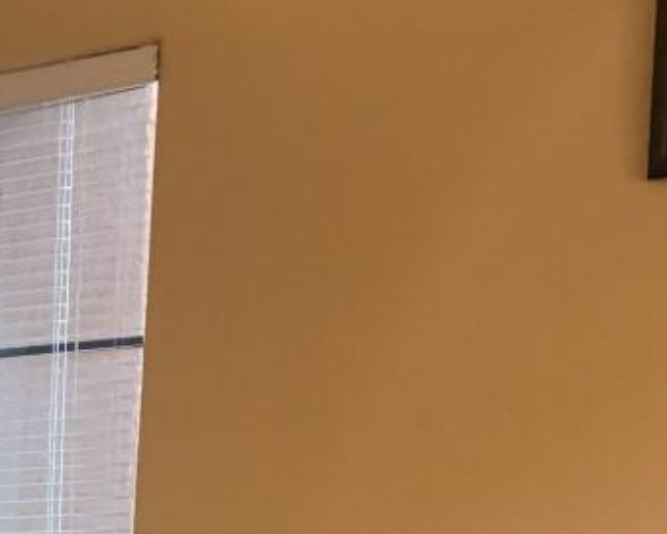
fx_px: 2369
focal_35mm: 120
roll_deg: +0.9
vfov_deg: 12.0
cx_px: -341
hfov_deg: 14.9
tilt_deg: -7.9
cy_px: 901
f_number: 2.2
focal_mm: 4.15
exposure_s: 1/30
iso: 64
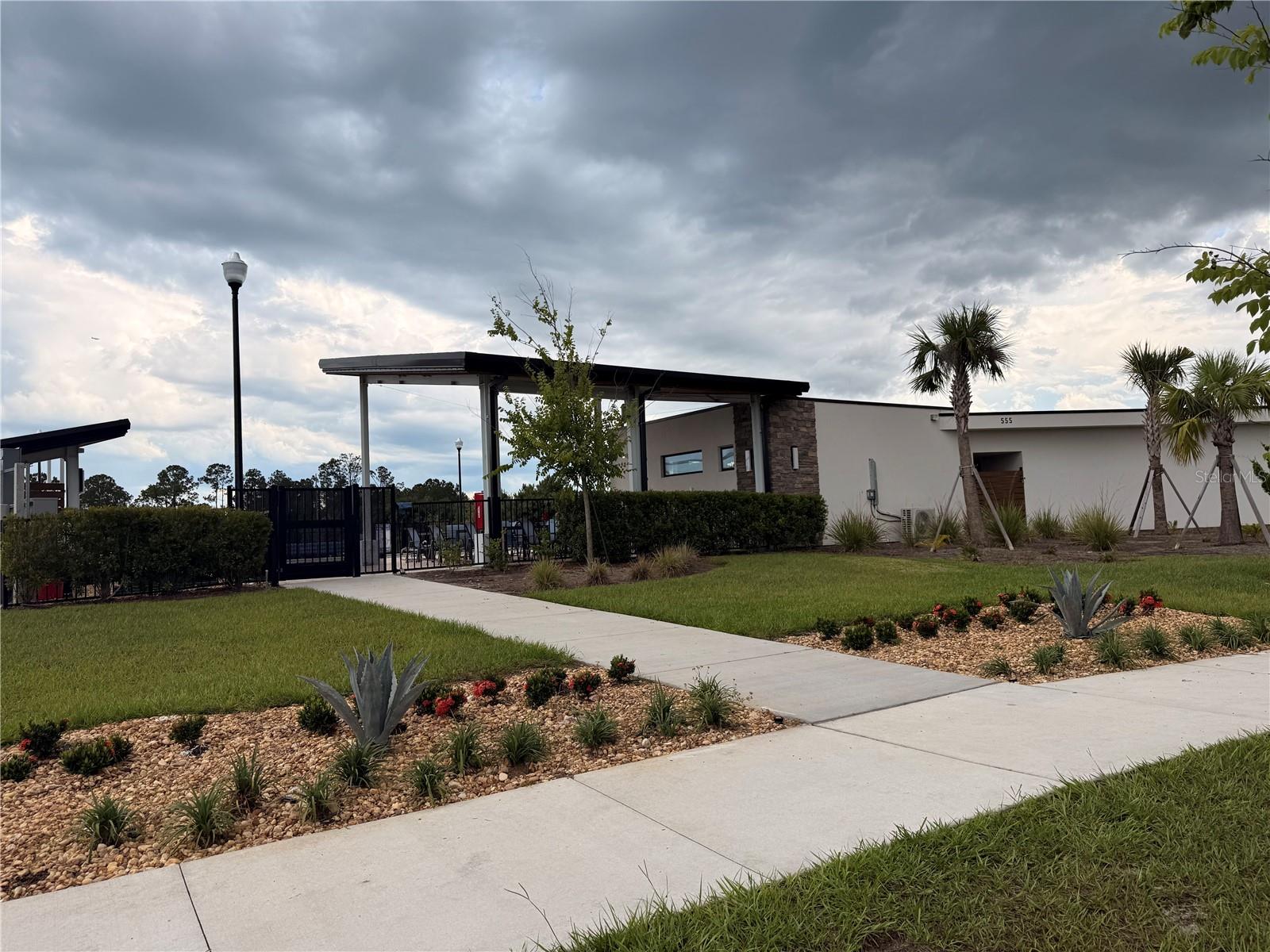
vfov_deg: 56.8
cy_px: 476
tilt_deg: +4.5
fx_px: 881
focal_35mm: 24
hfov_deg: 71.6
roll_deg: +2.1
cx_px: 635
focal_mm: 6.76
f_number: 1.78
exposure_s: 1/2907
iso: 80
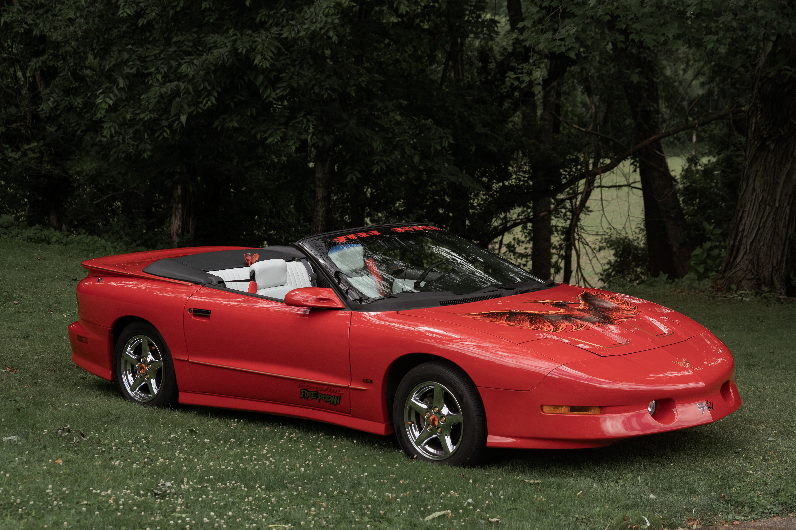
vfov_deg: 17.7
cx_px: 398
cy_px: 265
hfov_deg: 26.3
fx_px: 1702
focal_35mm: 77
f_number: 5.6
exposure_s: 1/400
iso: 320
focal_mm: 77
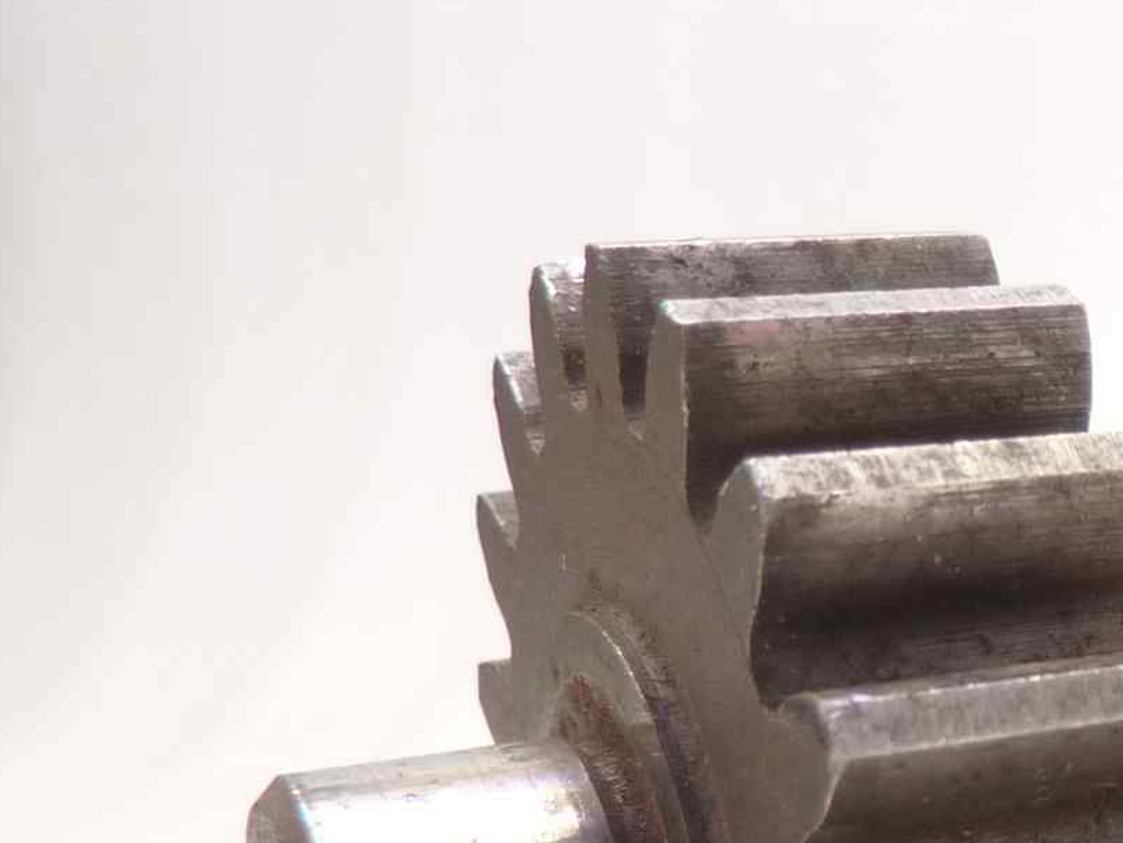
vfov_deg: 18.4
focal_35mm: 79
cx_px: 1711
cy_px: 745
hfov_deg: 20.8
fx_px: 2564
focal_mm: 4.1
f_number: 3.3
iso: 125
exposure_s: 1/8
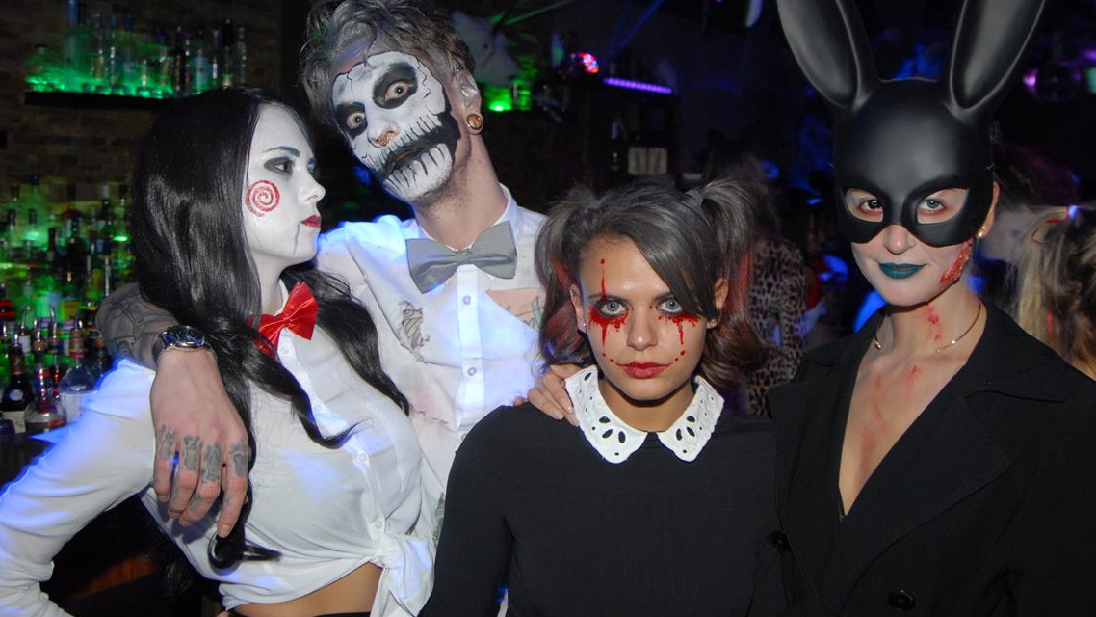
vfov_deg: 31.2
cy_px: 295
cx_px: 549
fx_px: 1104
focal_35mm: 38
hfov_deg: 52.8
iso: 400
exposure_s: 1/5
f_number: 5.6
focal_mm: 24
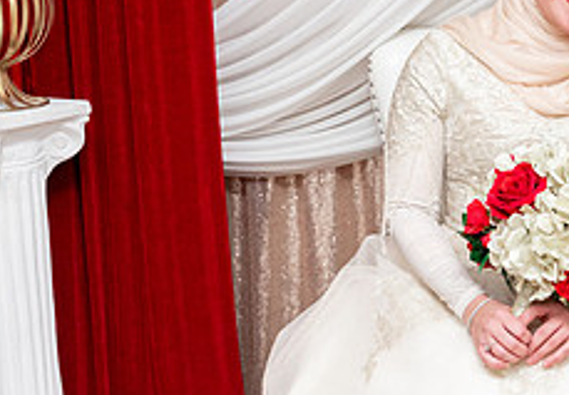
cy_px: 196
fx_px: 1105
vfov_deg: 20.3
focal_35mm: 69
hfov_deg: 27.3
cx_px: 560
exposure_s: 1/160
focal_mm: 24
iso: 2000
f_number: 2.8
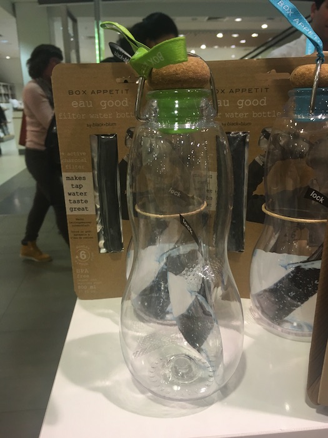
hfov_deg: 48.2
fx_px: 366
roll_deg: -0.2
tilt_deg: -18.0
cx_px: 164
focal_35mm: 29
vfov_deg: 61.7
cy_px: 219
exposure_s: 1/33
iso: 50
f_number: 2.2
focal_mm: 4.15
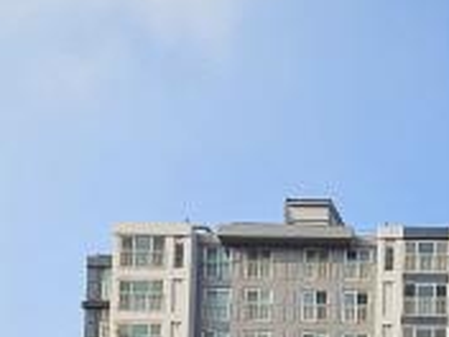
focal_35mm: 59
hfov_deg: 29.6
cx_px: 487
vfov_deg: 16.2
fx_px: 765
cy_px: 743
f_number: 2.2
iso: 50
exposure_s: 1/1457
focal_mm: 2.2
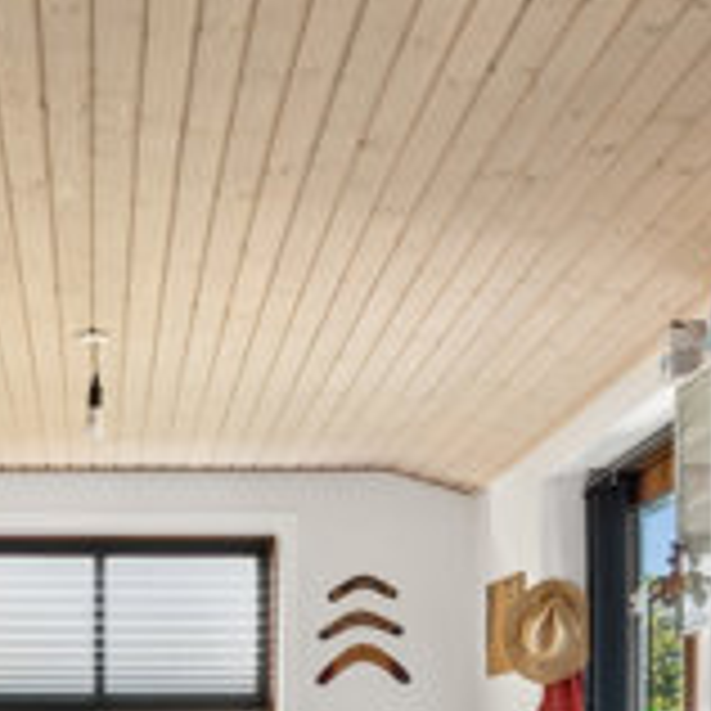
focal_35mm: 73
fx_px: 1696
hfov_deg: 23.2
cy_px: 763
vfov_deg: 22.5
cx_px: 117
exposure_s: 1/40
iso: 400
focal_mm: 17
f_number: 4.5
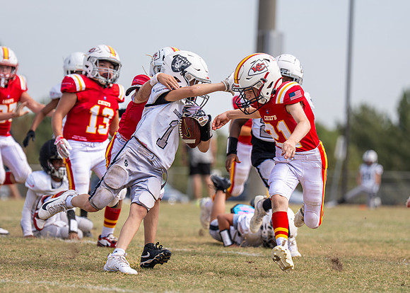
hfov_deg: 7.1
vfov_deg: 5.1
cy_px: 146
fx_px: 3308
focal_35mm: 284
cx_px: 194
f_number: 2.8
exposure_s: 1/3200
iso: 160
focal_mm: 167
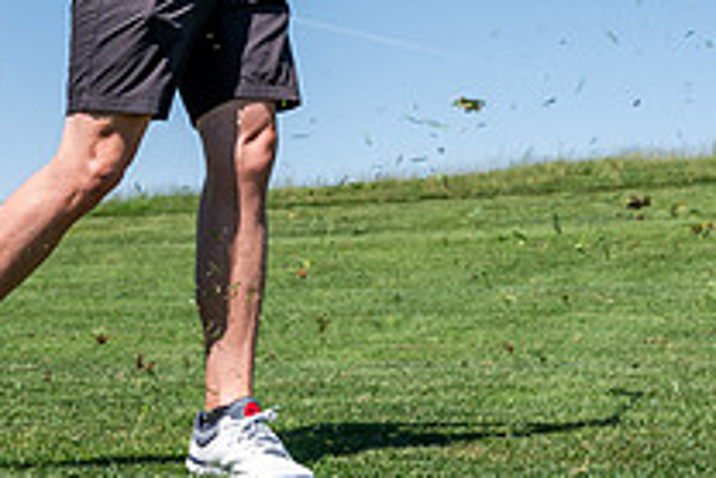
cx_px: 454
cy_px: 3
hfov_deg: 23.8
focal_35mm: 85
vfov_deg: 15.8
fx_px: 1692
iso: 160
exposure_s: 1/1250
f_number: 4
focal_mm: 30.5
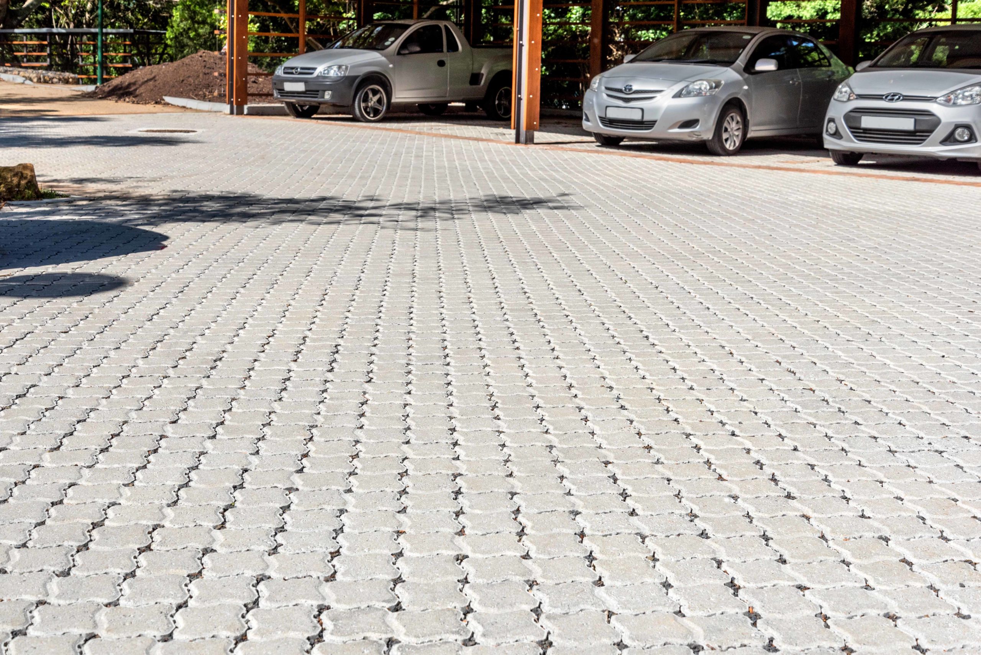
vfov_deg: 31.9
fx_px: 1145
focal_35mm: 42
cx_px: 490
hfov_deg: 46.4
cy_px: 328
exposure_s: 1/1250
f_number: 10
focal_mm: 42
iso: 250
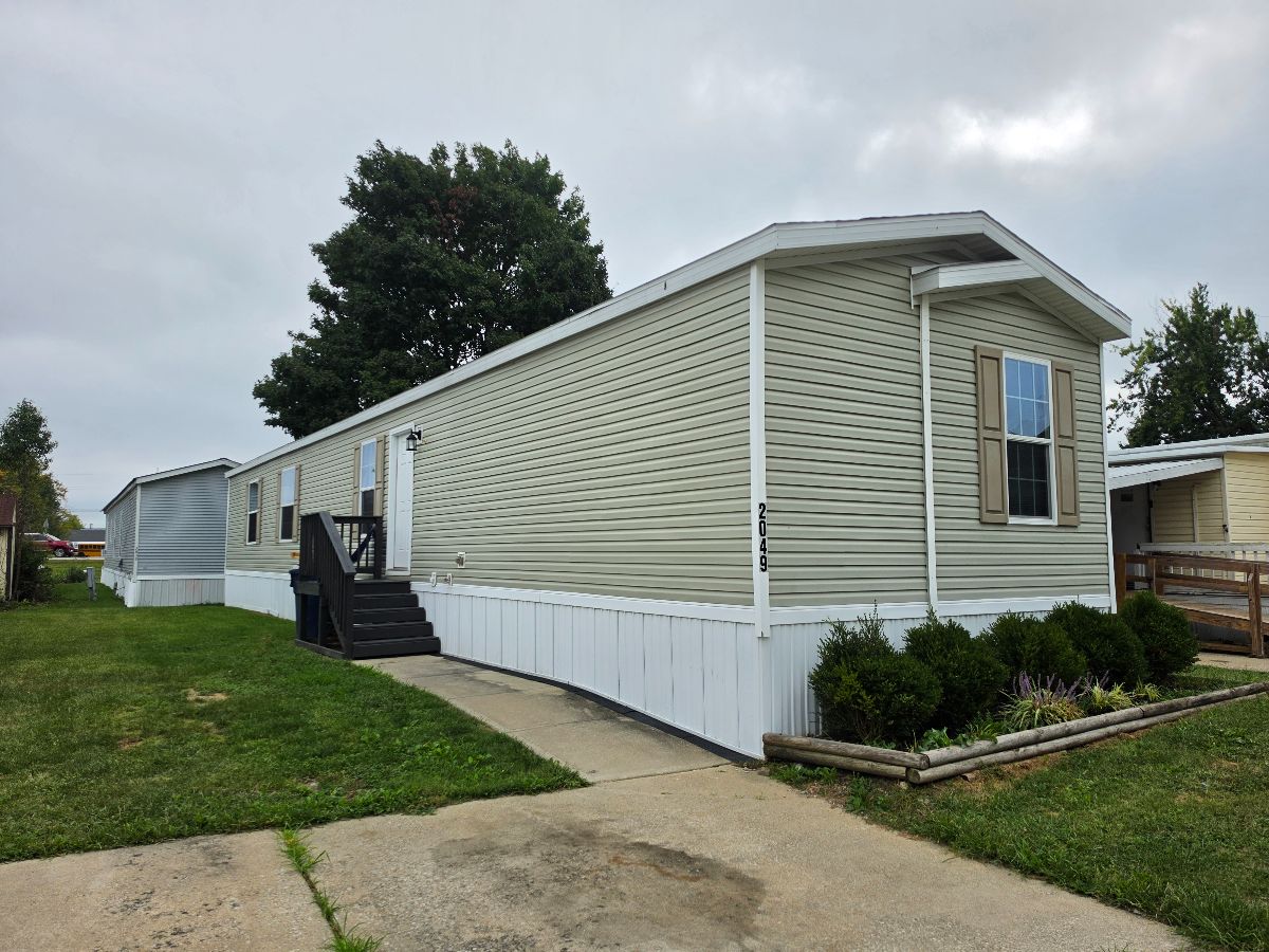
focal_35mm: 23
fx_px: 843
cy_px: 476
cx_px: 634
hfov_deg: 73.9
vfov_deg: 58.9
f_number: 1.4
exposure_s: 1/7939
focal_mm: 6.5
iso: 50
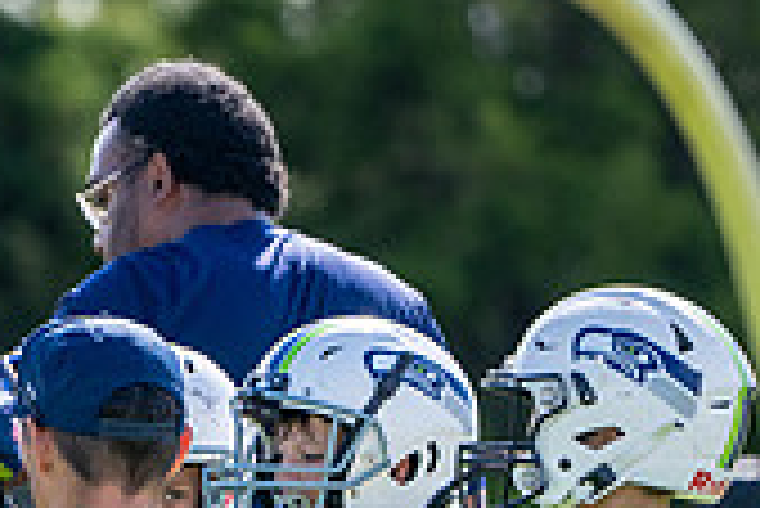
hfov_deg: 1.9
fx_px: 22713
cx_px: 67
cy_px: 790
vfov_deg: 1.3
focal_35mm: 1075
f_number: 5.6
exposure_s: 1/2500
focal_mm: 285
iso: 640
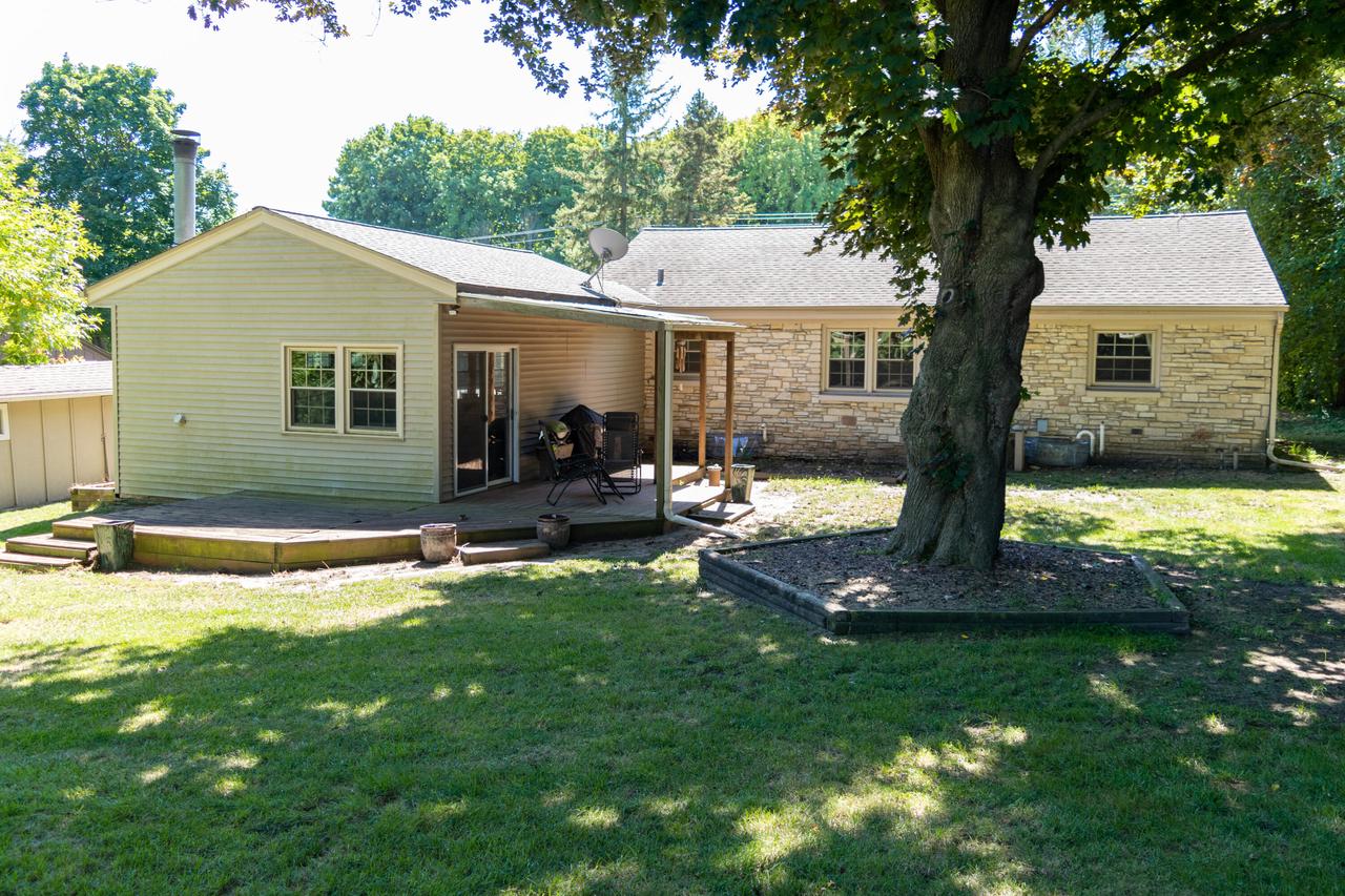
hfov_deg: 67.4
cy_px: 448
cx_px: 672
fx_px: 1009
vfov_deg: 47.9
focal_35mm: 27
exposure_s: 1/200
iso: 200
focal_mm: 18
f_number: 3.5
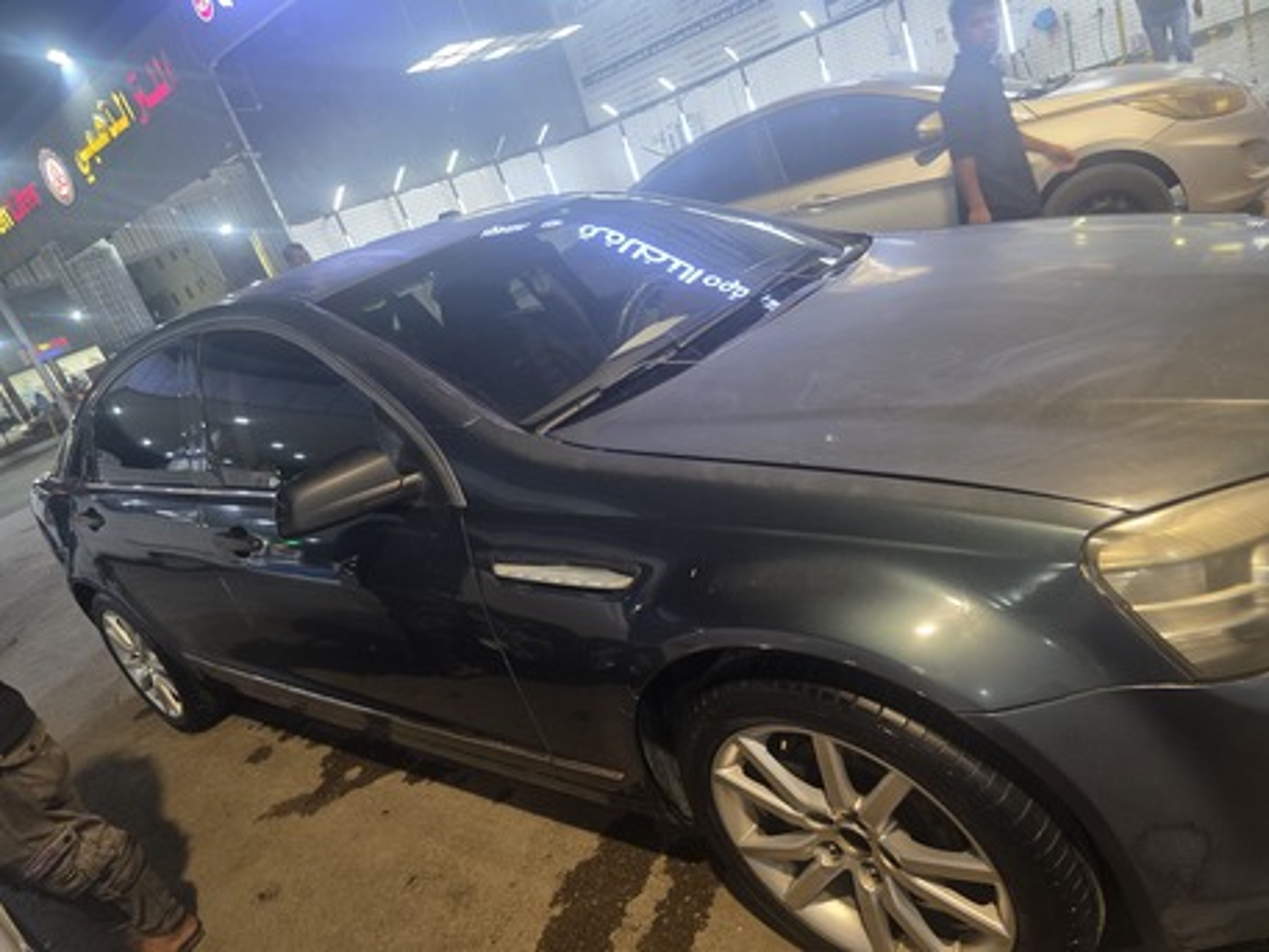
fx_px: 843
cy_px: 476
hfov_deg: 73.9
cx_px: 634
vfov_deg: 58.9
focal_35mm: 23
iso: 250
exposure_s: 1/60
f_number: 1.7
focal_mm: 6.3
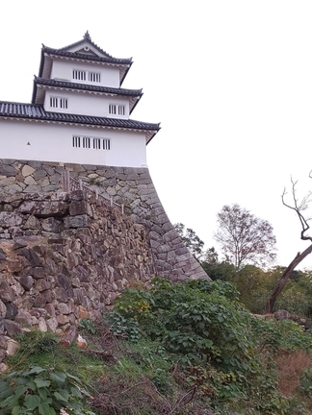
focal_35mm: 37
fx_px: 445
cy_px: 256
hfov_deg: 38.4
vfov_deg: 49.7
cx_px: 194
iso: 28
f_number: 1.94
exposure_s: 1/149
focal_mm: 3.45
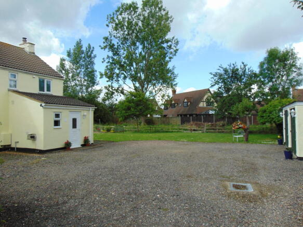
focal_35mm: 25
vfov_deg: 54.9
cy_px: 114
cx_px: 152
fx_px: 219
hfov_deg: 69.4
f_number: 3
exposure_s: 1/500
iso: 80
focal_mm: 4.5
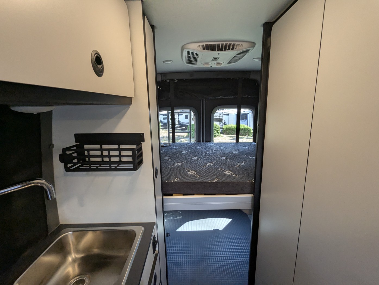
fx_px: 175
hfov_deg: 94.4
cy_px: 142
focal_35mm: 16
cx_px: 190
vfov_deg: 78.2
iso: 190
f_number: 2.2
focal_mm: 2.35
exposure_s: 1/146
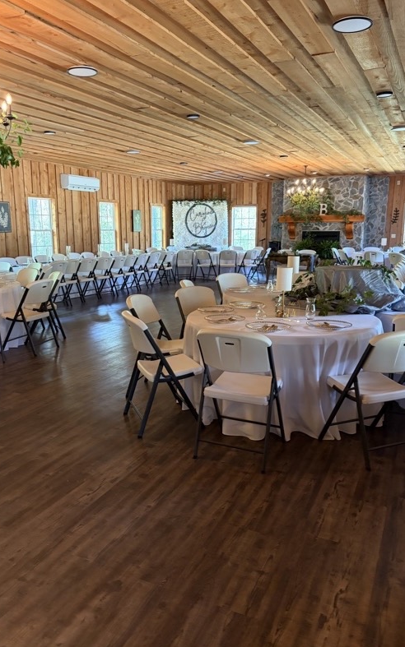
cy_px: 328
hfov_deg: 44.5
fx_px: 494
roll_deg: +1.1
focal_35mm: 28
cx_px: 195
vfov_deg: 66.5
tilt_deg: -9.9
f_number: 1.6
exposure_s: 1/60
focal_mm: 5.96
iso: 400
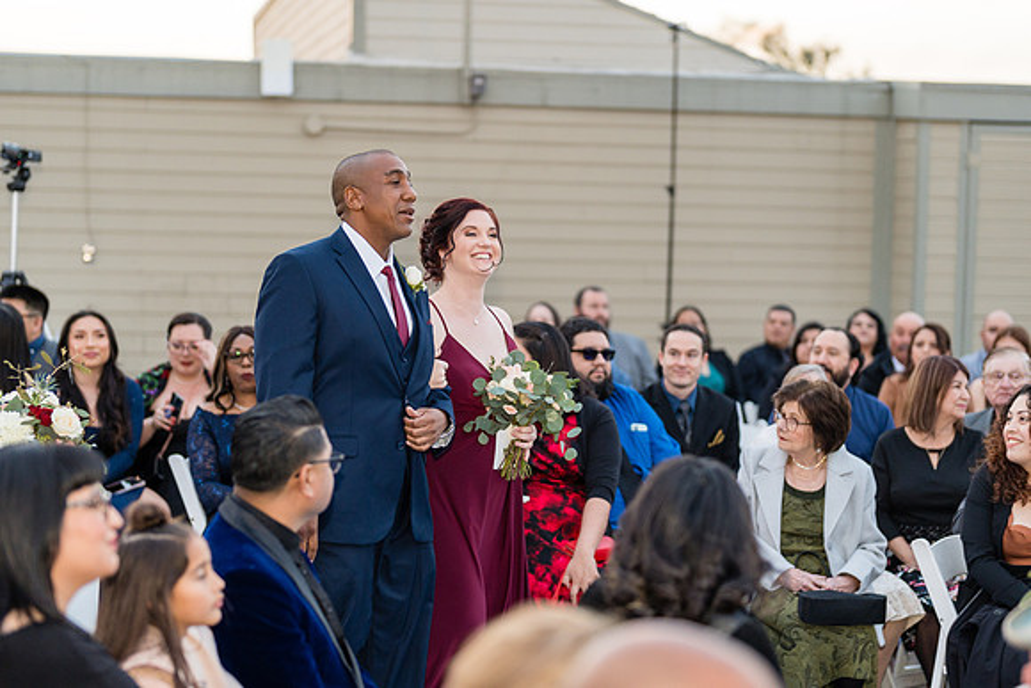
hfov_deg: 27.0
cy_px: 344
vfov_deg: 18.2
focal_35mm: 75
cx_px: 516
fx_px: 2148
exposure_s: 1/250
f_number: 1.2
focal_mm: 50
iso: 320
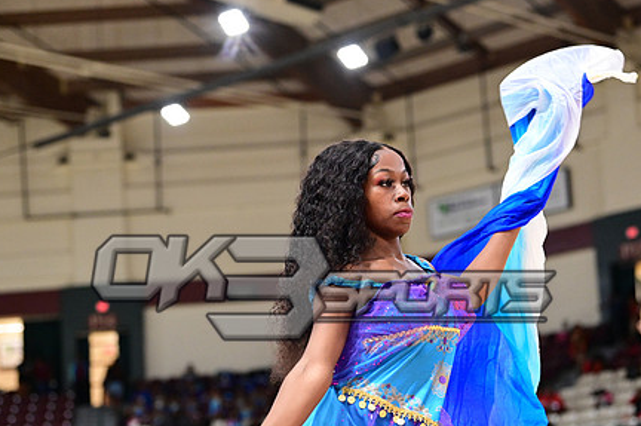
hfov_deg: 21.7
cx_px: 315
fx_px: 1672
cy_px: 276
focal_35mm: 94
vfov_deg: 14.5
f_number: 3.2
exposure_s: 1/1000
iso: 6400
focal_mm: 70
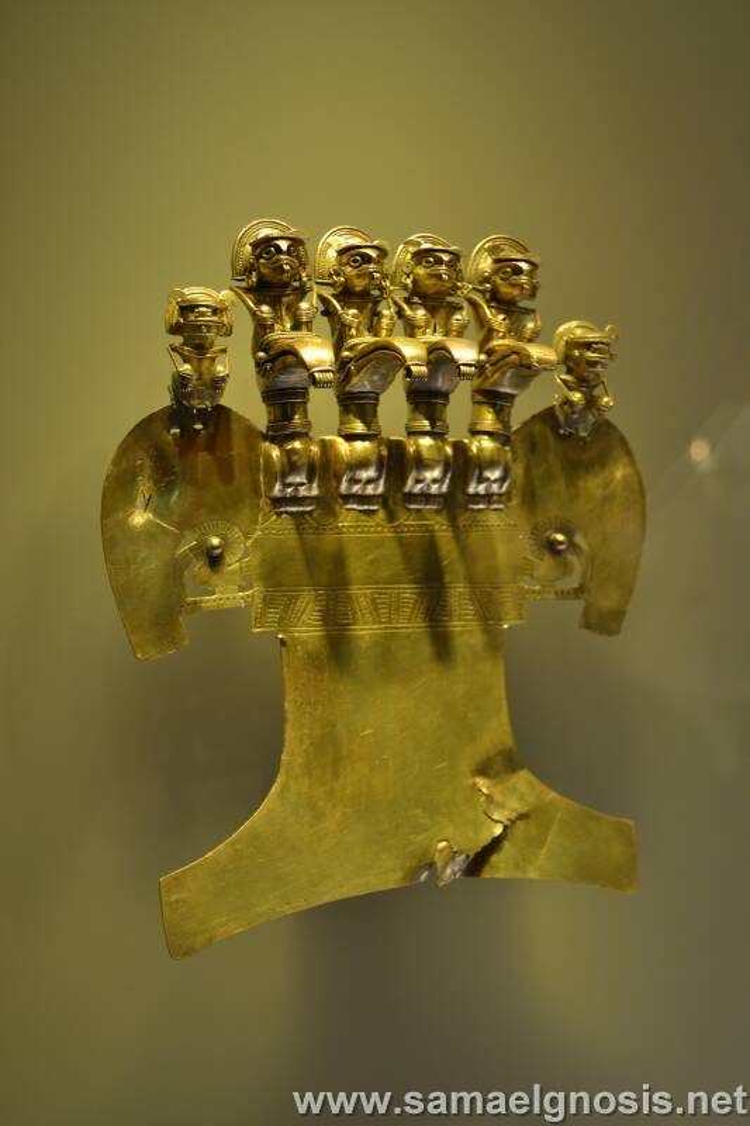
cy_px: 563
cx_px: 375
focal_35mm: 45
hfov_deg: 29.9
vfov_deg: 43.6
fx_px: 1407
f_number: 4.5
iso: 180
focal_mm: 30
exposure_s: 1/15
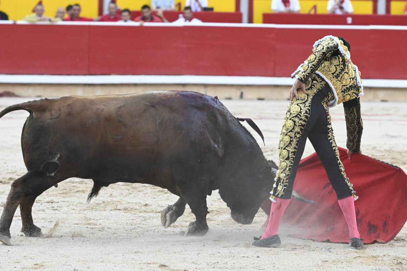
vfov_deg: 5.7
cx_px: 204
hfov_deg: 8.6
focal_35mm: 240
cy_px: 136
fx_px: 2713
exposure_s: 1/1250
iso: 2500
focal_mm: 160
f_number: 4.5
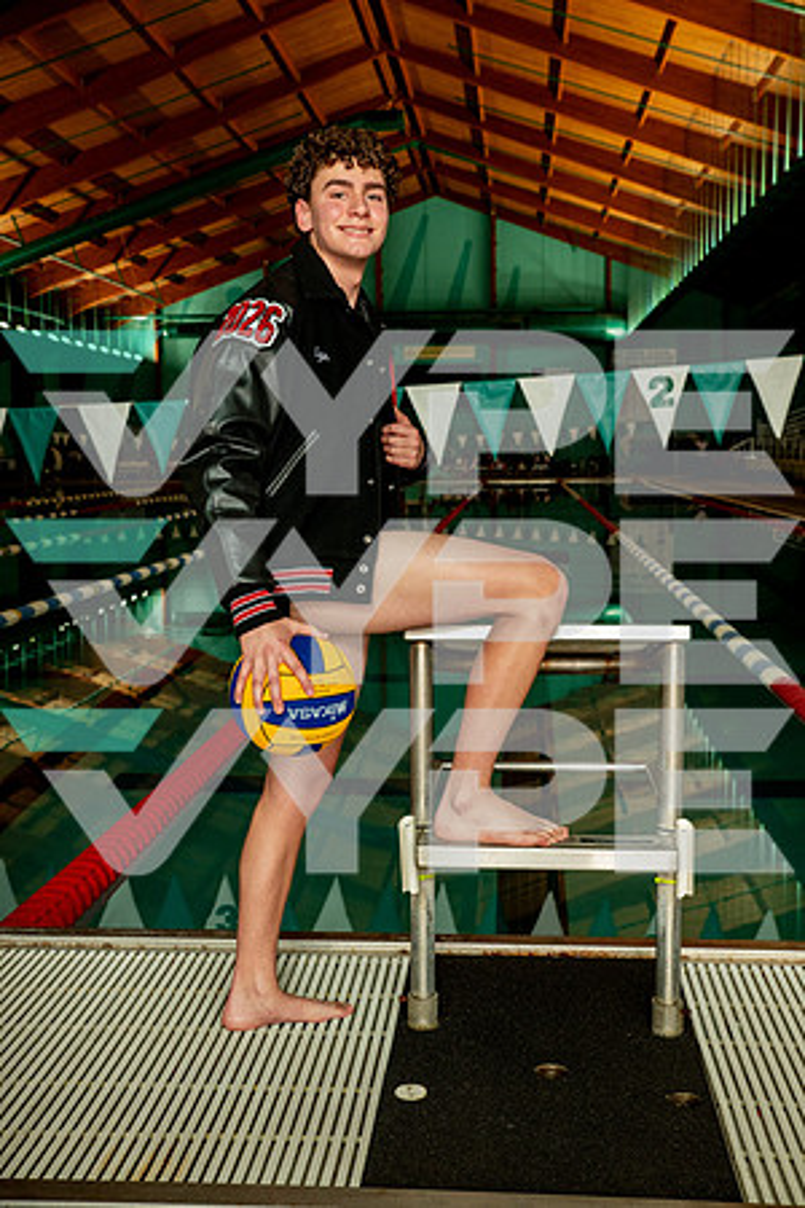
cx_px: 402
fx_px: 1476
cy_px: 604
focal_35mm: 44
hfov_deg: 30.5
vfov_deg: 44.5
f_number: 7.1
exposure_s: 1/200
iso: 800
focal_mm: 44
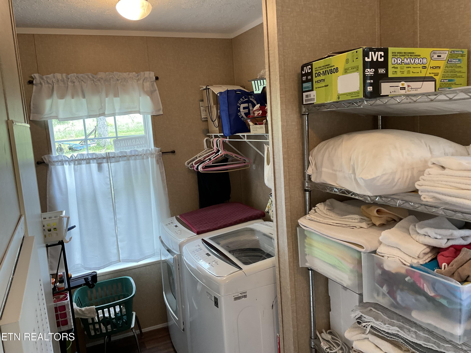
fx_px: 395
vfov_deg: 48.2
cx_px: 236
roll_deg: +3.8
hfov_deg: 61.7
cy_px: 176
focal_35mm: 29
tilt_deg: -5.2
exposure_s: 1/60
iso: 50
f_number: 1.8
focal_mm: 3
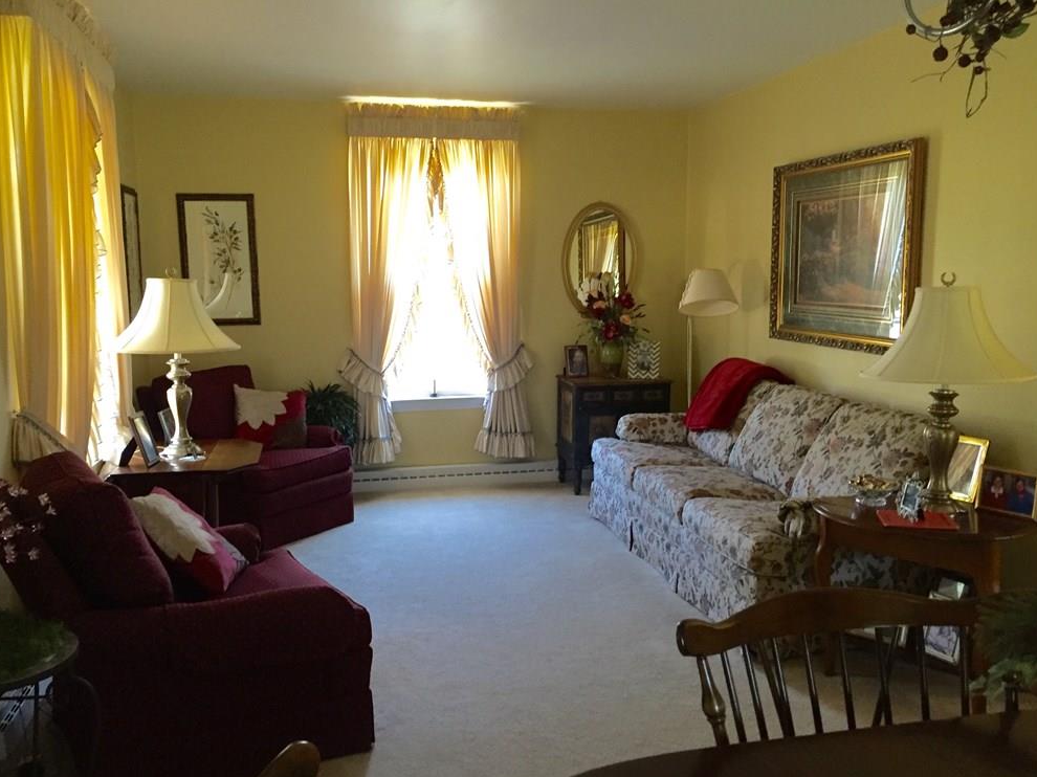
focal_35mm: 30
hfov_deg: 60.0
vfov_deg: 46.8
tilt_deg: -7.1
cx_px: 512
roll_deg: +0.0
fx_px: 898
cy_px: 384
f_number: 2.2
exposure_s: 1/30
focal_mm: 4.15
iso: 160
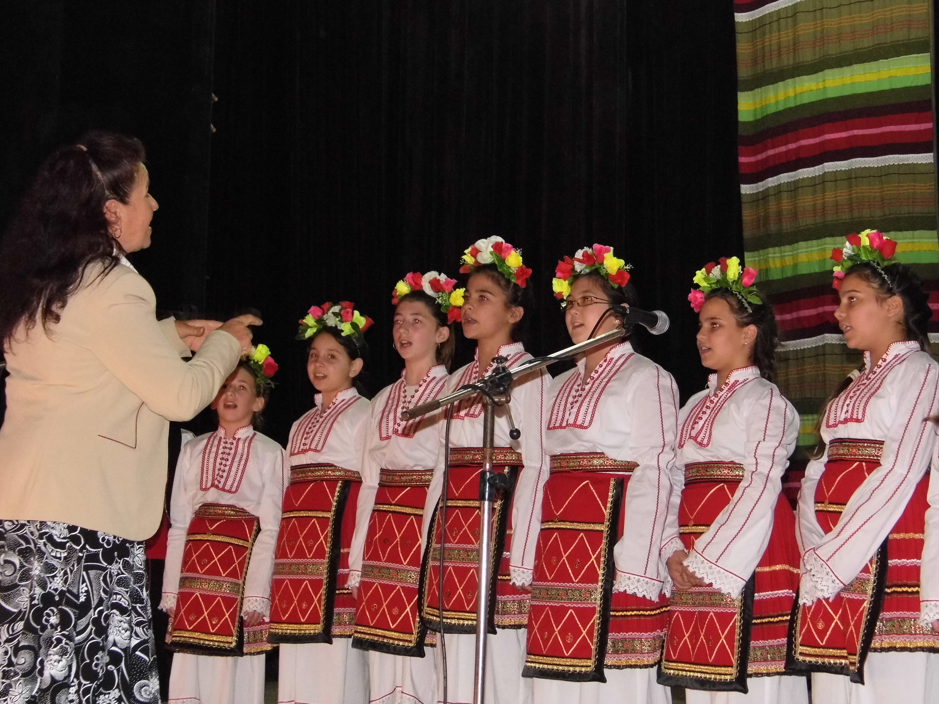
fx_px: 1573
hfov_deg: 33.2
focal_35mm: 58
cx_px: 470
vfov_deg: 25.2
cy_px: 352
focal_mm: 10.4
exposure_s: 1/60
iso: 400
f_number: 3.9
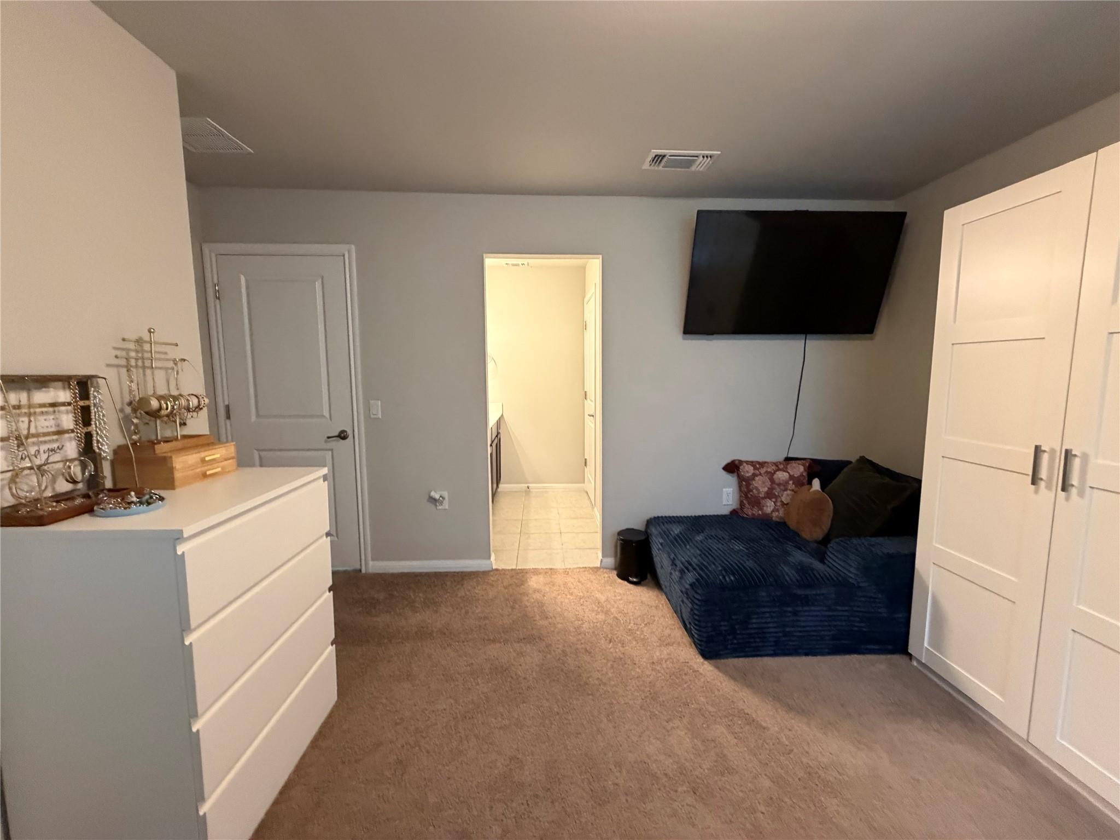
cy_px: 420
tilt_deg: -6.2
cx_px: 560
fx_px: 453
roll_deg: -0.4
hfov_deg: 102.1
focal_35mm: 14
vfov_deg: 85.7
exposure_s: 1/60
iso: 640
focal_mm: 2.22
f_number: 2.2
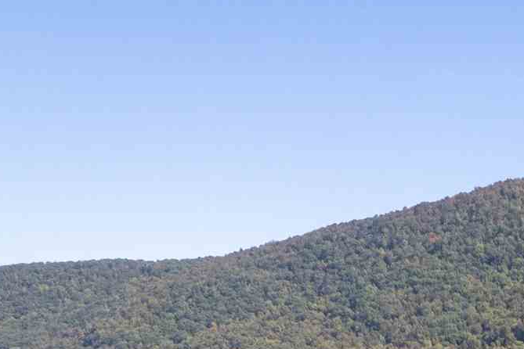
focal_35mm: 101
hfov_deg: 18.3
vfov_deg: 11.6
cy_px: 782
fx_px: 1470
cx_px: 755
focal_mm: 8.38
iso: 120
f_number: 2.8
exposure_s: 1/160
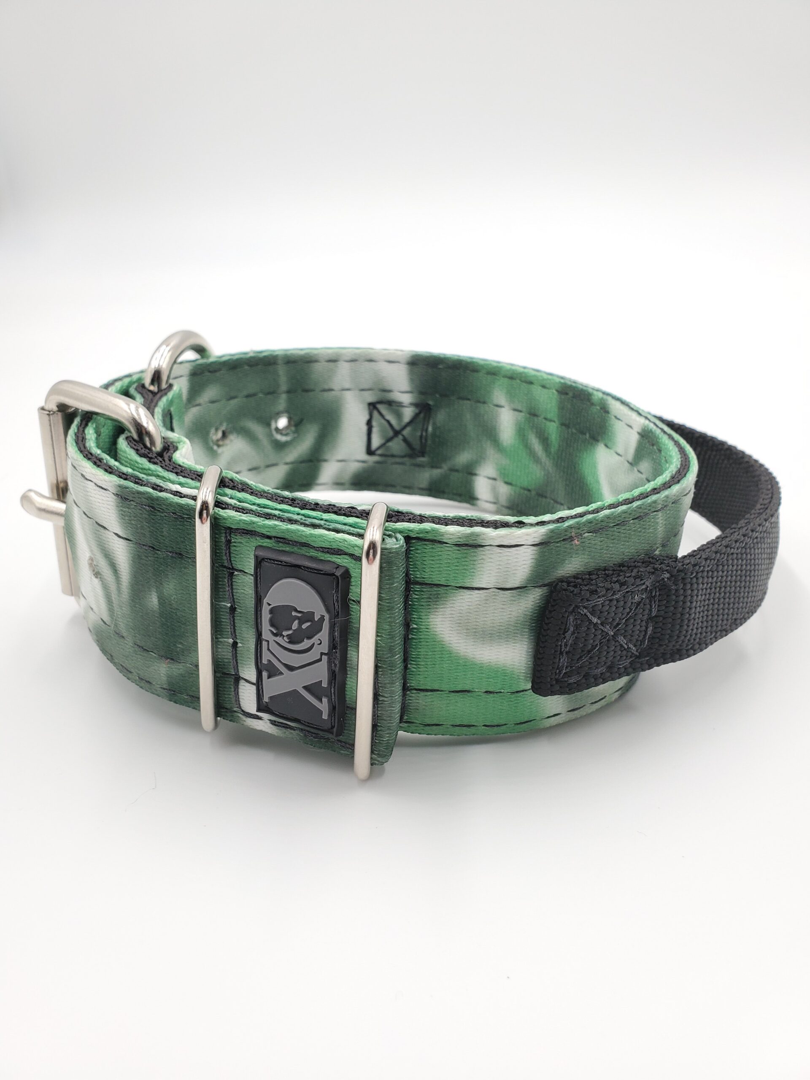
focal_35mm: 26
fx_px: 811
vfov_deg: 67.3
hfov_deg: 53.1
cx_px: 405
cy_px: 540
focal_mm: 4.3
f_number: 2.4
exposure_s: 1/100
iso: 64
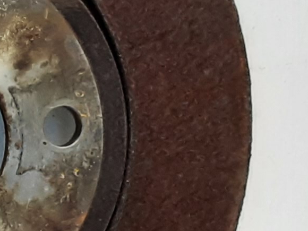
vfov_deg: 9.7
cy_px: 239
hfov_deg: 12.4
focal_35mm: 152
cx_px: -141
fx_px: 1352
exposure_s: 1/50
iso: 125
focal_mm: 2.91
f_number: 1.9
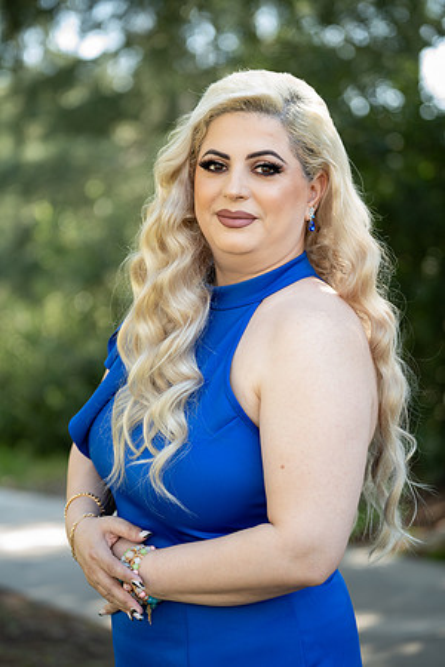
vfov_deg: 24.2
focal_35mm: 84
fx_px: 1557
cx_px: 222
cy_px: 334
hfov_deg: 16.3
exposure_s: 1/200
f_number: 2.8
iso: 400
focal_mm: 84
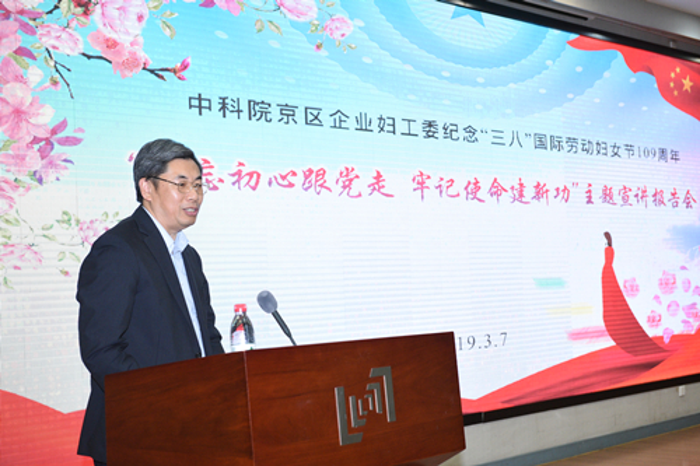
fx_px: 1127
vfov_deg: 23.4
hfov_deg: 34.5
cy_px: 233
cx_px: 350
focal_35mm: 58
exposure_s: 1/125
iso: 2500
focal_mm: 58
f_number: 5.6
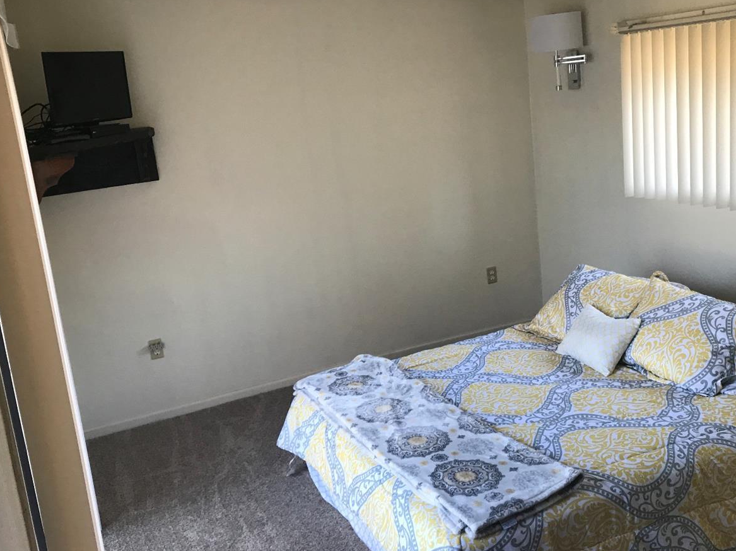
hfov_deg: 51.4
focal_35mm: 36
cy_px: 255
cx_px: 376
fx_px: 765
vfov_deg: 39.6
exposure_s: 1/30
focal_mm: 3.99
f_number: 1.8
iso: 25
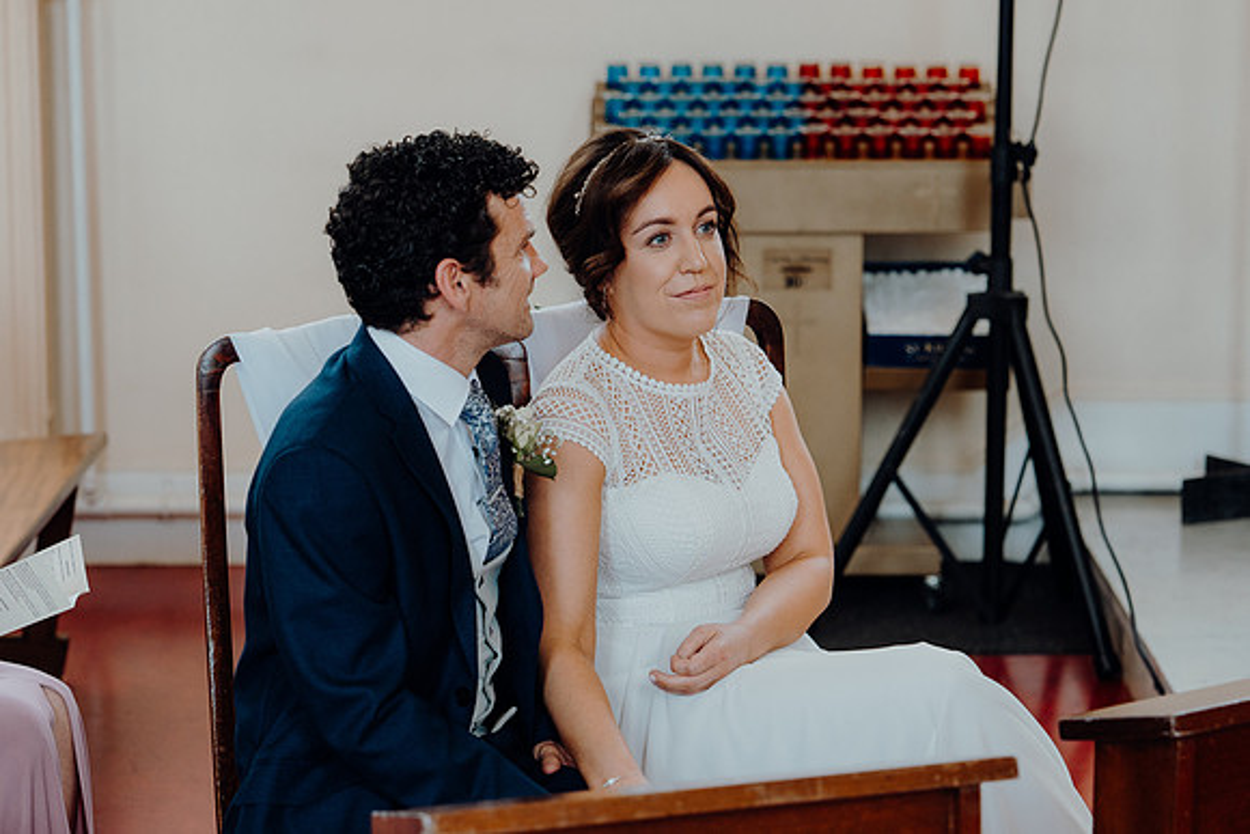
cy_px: 417
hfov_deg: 19.5
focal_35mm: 105
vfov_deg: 13.0
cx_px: 625
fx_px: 3647
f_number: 2.8
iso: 500
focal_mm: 70
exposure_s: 1/200
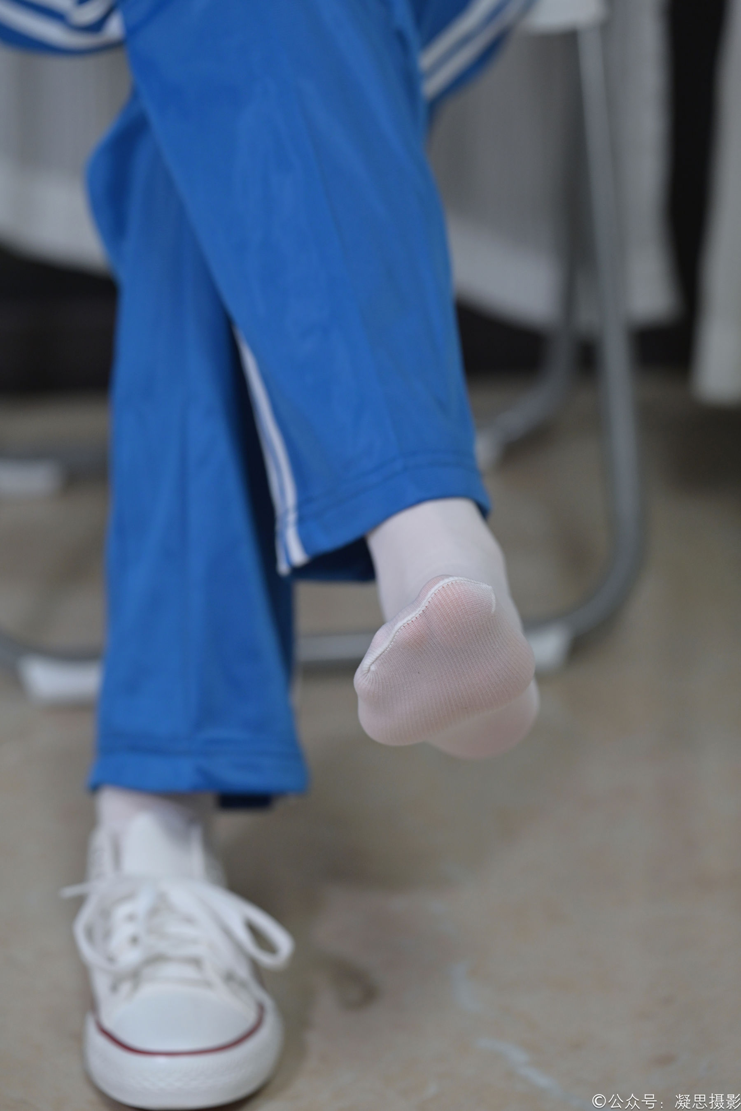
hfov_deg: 13.6
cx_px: 370
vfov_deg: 20.2
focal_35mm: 101
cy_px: 556
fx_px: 3118
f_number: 3.5
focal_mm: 101
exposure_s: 1/100
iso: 1000
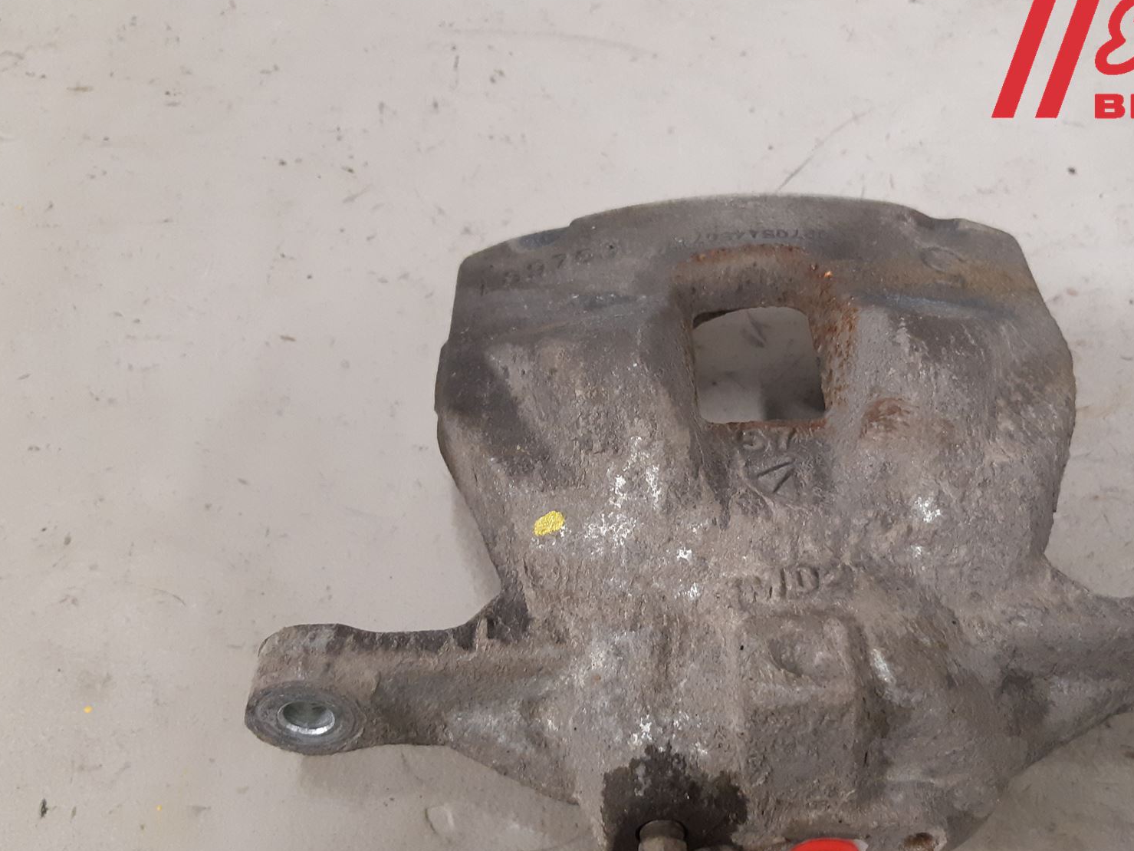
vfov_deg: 39.1
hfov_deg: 51.0
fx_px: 1179
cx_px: 677
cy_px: 578
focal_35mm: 36
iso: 250
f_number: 1.7
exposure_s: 1/50
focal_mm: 3.93
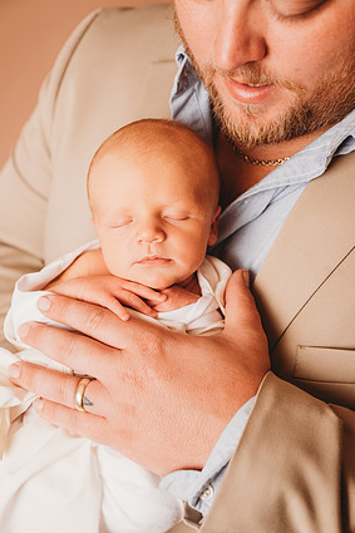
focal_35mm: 53
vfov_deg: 37.5
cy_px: 266
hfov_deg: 25.5
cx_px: 174
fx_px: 785
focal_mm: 50
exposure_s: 1/160
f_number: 4
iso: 100
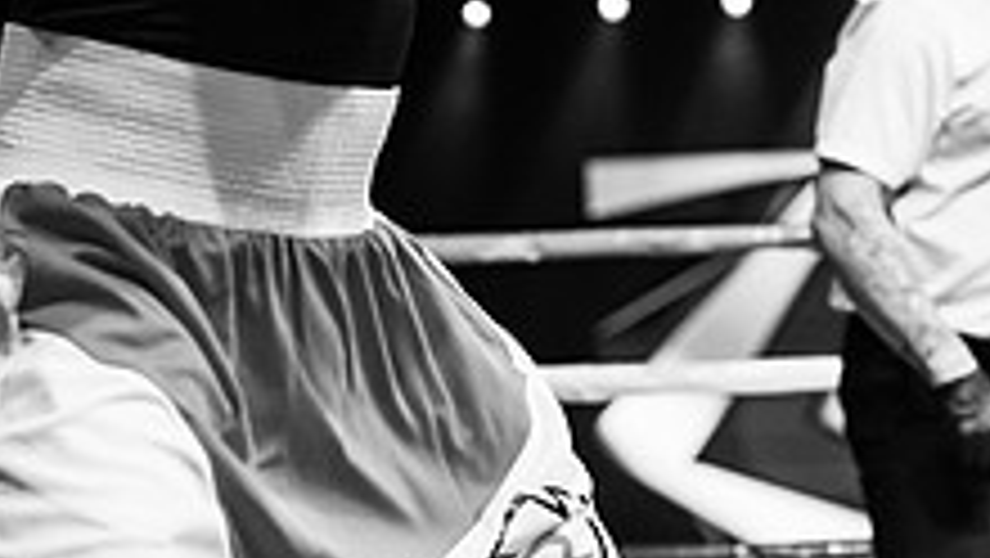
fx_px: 3624
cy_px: 20
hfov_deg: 15.2
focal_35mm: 138
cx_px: 1053
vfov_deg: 8.8
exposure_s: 1/1000
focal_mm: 50
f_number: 2.8
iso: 4000
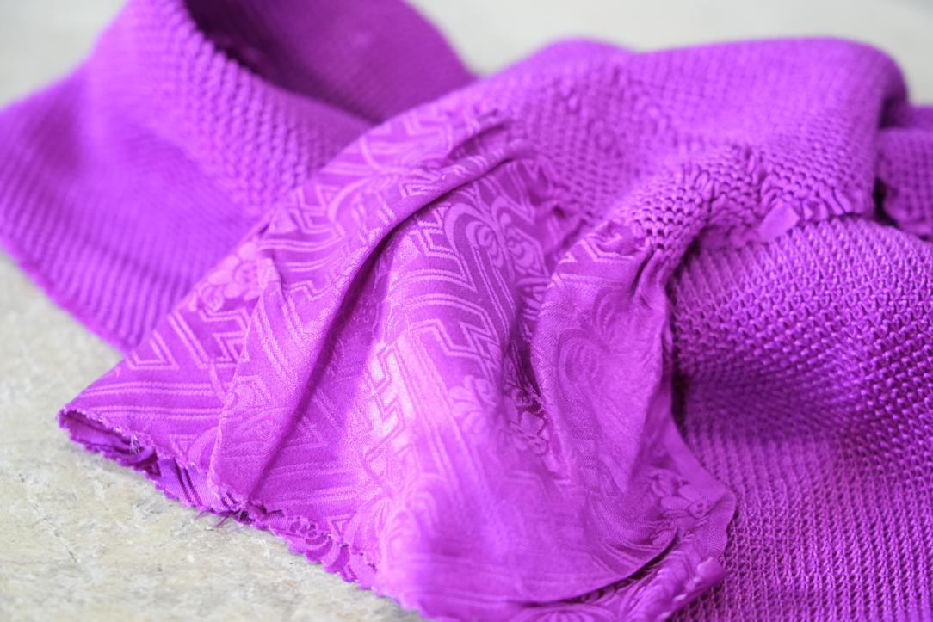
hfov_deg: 19.5
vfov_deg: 13.0
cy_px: 311
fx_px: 2721
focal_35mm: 105
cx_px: 466
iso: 2000
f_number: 5.6
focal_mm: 105
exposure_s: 1/60
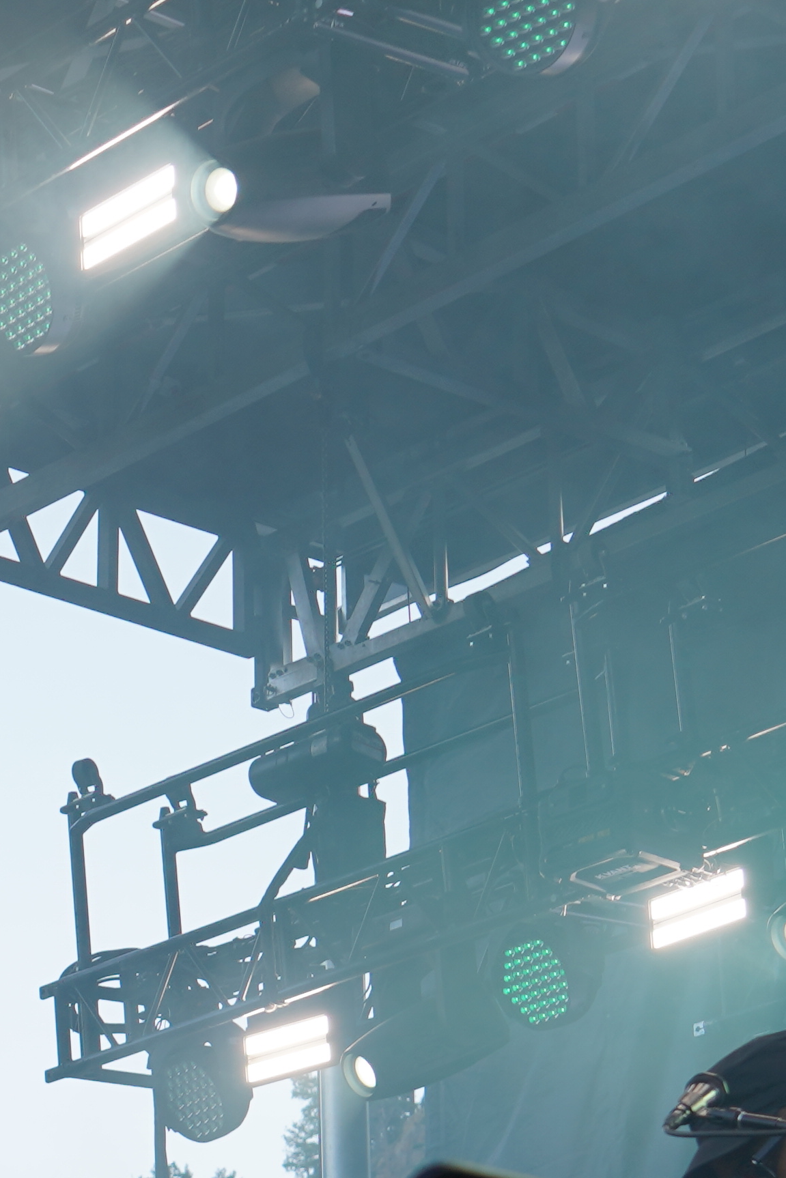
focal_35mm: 146
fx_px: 4780
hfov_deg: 8.9
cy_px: 1143
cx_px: -794
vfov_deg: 13.9
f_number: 5
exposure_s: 1/100
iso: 100
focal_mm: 42
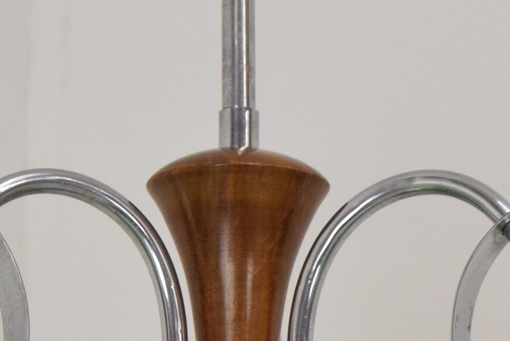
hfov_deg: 11.4
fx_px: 2562
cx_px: 211
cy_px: 382
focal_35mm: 181
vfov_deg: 7.6
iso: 1600
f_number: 9
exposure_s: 1/320
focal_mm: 35
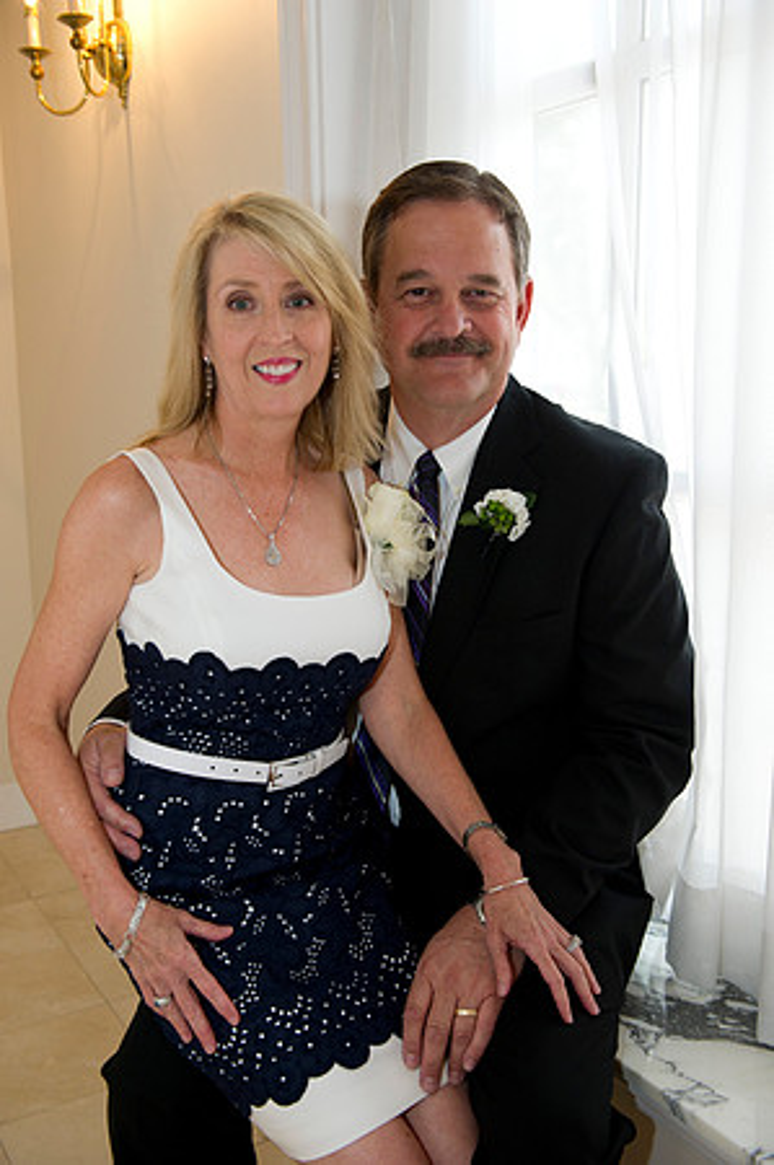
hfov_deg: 35.0
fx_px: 1228
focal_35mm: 38
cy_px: 582
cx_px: 387
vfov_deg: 50.7
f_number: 4
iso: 1250
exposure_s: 1/100
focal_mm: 38
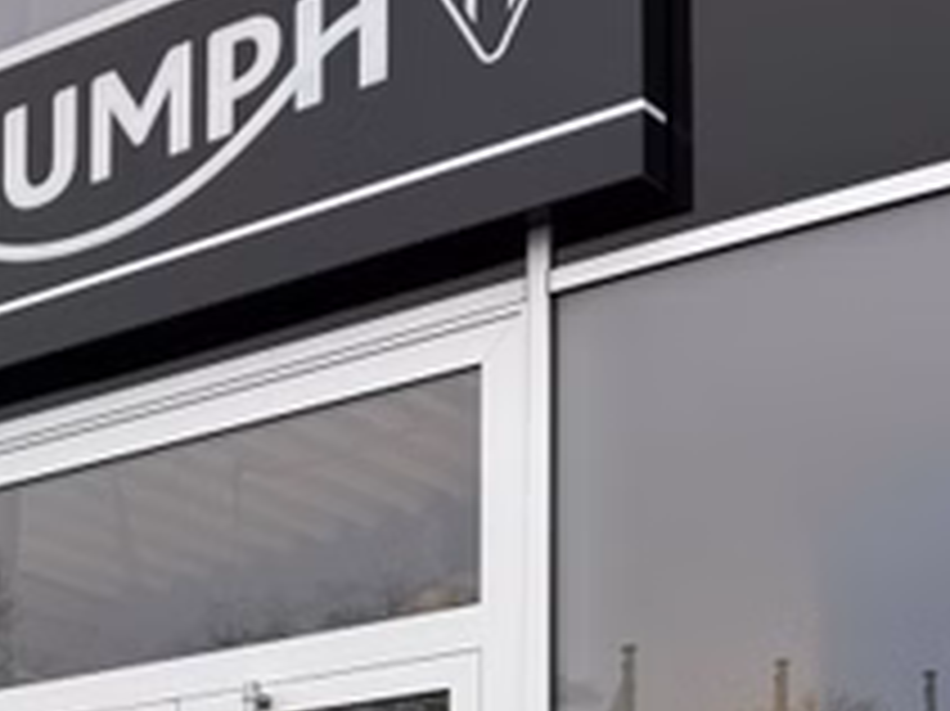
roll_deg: -0.4
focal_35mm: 91
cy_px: 945
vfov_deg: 15.4
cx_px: -45
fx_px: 2496
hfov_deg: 20.7
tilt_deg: +6.1
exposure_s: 1/121
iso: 125
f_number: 1.78
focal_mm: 6.76
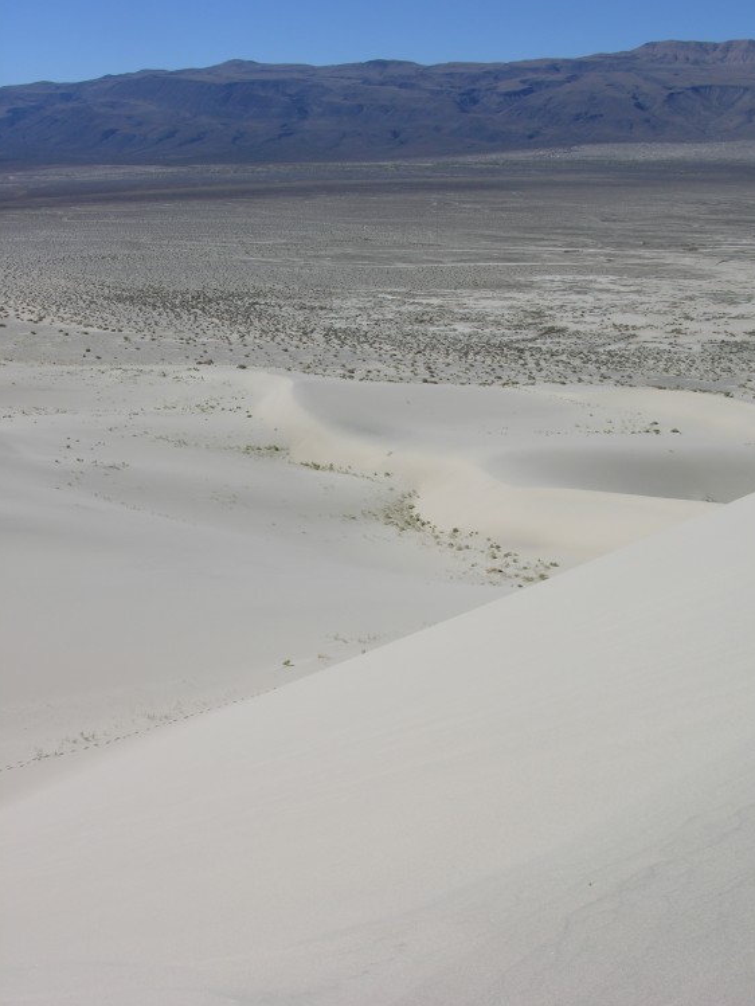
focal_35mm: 40
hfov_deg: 36.0
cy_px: 502
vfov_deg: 46.8
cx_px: 382
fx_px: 1163
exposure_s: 1/334
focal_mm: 10
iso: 50
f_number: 7.2
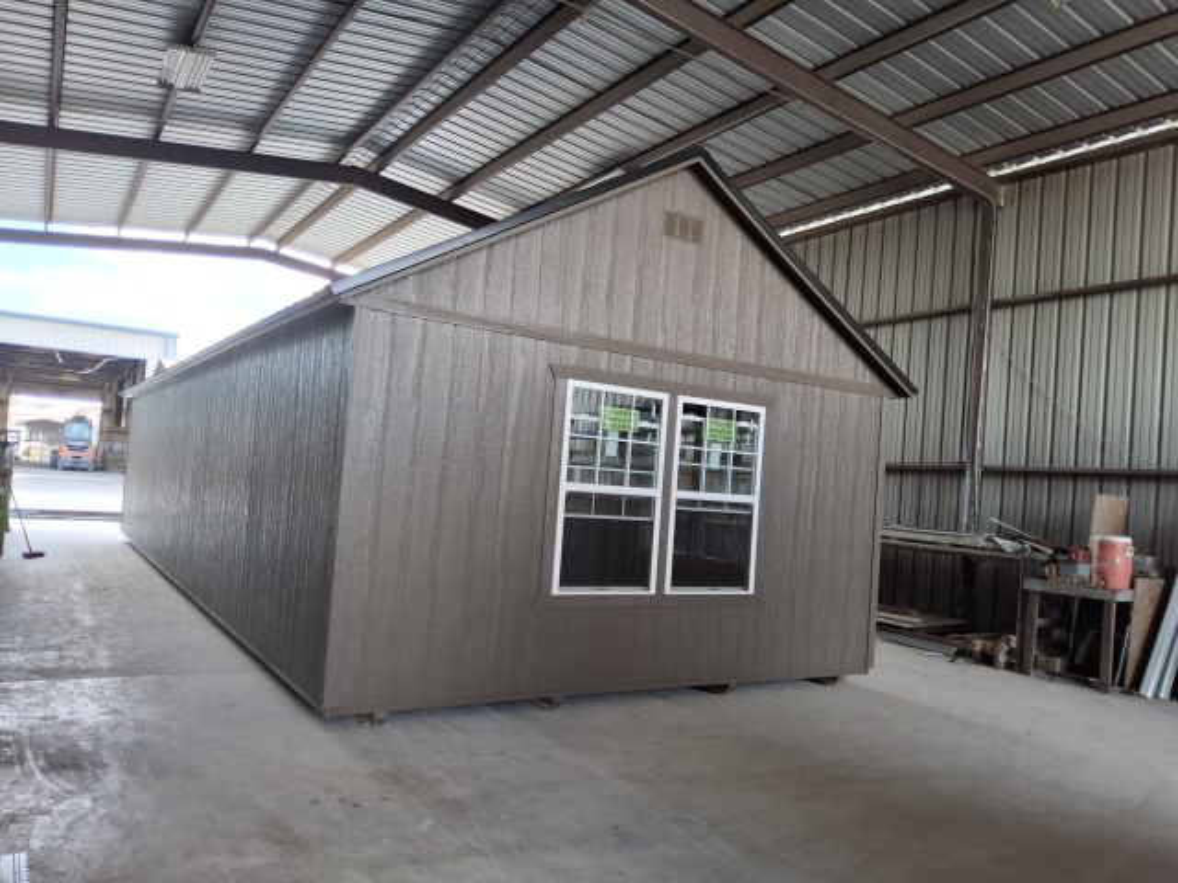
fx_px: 851
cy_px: 442
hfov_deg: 69.4
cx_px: 589
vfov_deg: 54.9
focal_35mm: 25
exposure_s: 1/120
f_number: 2
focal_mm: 3.08
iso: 80
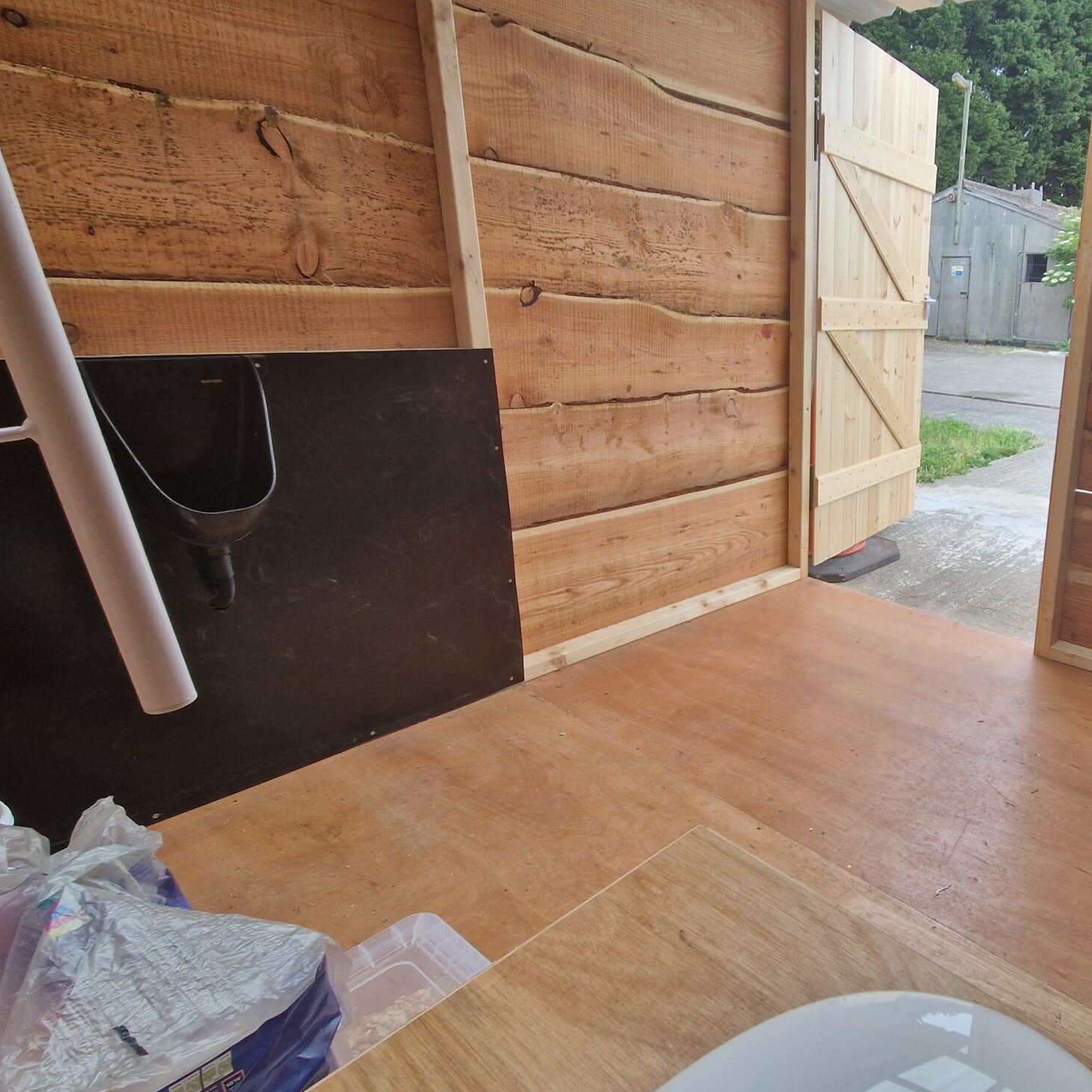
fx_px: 714
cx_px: 881
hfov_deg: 67.4
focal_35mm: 20
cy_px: 525
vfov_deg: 74.8
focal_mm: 2.2
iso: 64
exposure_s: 1/100
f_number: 2.2
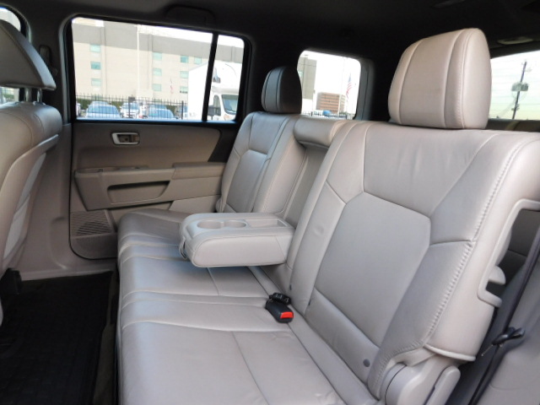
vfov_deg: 58.9
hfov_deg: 73.9
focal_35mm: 23
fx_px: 359
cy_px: 202
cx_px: 270
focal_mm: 4
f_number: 3
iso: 140
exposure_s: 1/30
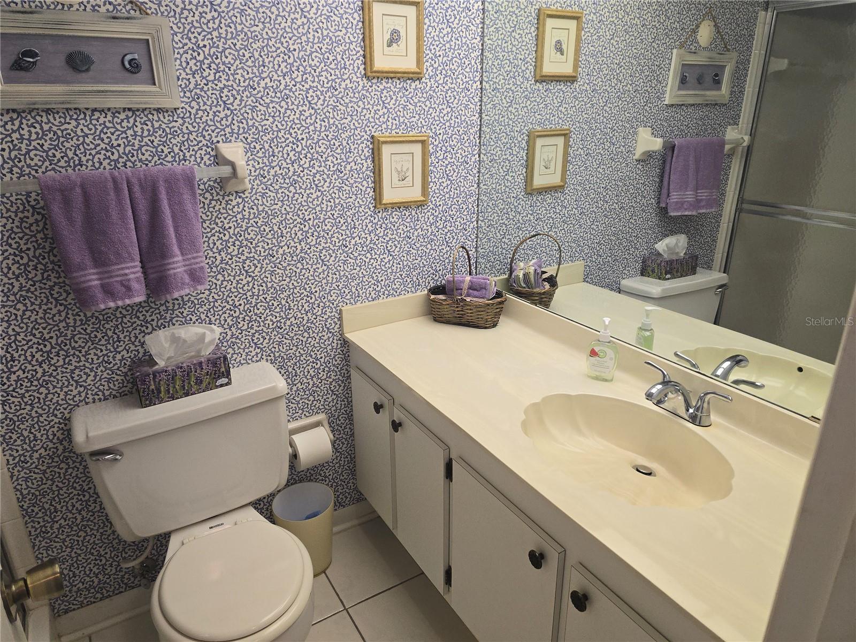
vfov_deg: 58.9
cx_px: 428
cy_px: 321
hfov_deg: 73.9
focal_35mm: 23
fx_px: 569
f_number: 1.7
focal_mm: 6.3
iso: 200
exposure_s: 1/120
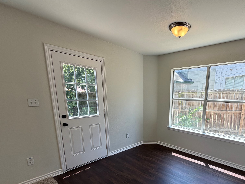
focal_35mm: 19
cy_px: 124
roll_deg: -1.1
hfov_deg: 82.2
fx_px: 134
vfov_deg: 66.7
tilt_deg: -13.2
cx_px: 161
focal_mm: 2.22
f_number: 2.2
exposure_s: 1/120
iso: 40
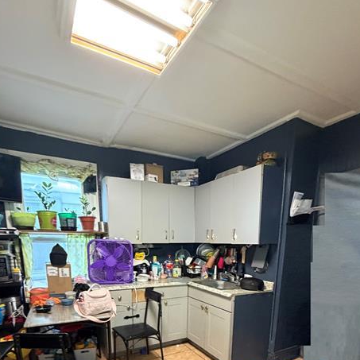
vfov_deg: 65.3
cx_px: 180
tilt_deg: -10.2
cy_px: 291
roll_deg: -0.4
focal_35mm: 21
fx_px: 247
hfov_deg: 72.1
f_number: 2.2
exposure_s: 1/60
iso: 640
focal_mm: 2.22
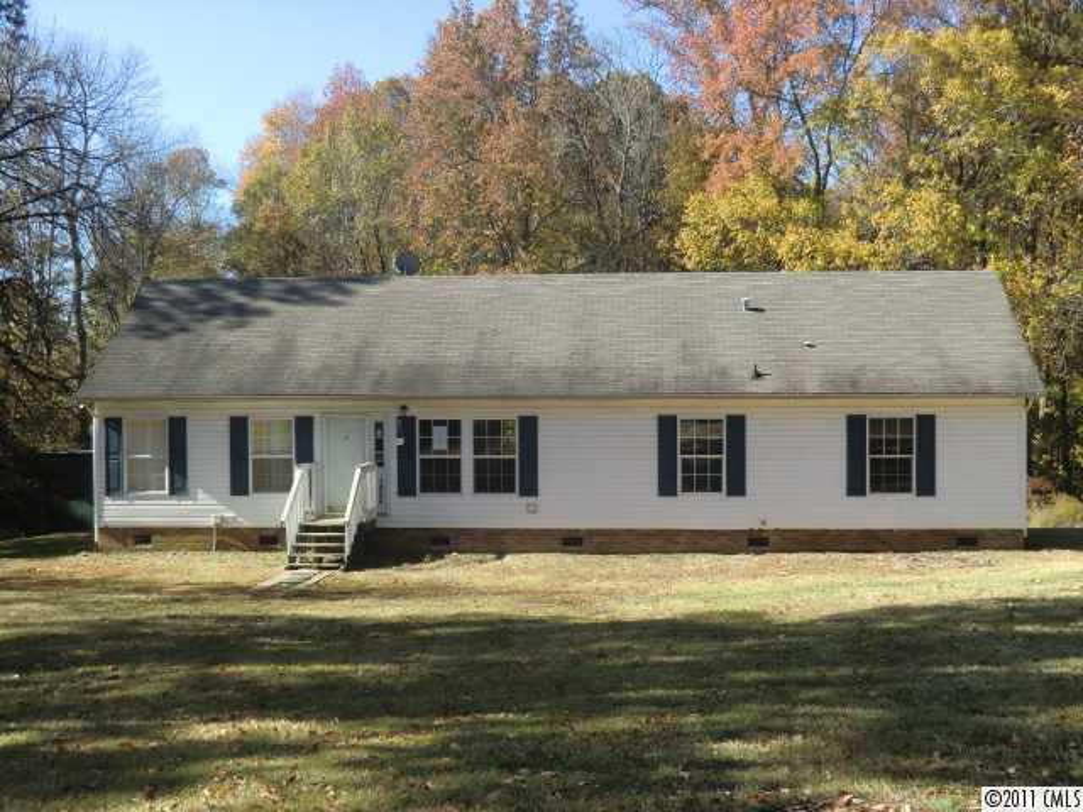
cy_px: 406
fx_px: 1470
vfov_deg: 30.9
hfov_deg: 40.4
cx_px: 542
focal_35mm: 47
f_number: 4
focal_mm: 8.4
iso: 64
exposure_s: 1/200
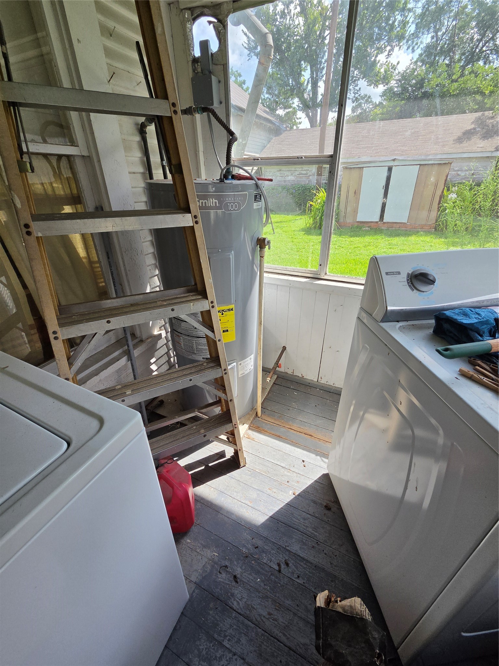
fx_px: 250
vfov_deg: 106.2
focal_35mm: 13
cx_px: 250
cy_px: 333
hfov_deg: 89.9
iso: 100
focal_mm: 2.2
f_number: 2.2
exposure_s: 1/1325
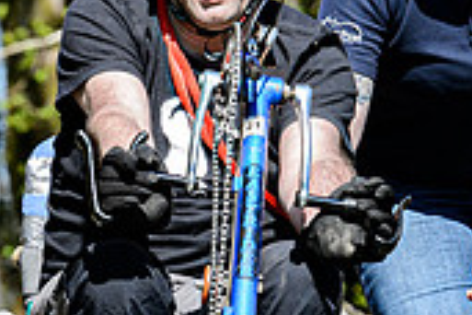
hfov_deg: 2.1
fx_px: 12743
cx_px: 269
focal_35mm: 972
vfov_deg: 1.4
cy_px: 216
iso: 125
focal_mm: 200
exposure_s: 1/500
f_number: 5
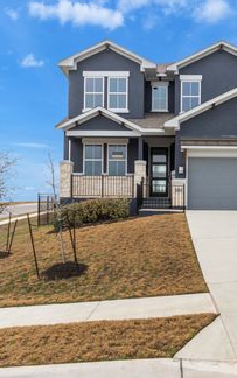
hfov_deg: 37.5
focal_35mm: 33
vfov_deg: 58.1
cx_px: 176
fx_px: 340
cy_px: 193
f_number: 9
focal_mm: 14
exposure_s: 1/250
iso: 100
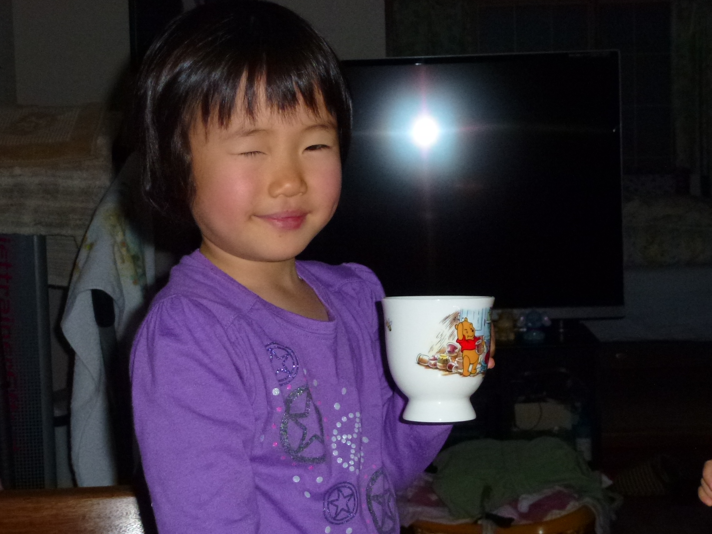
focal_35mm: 66
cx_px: 373
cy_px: 274
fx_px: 1357
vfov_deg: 22.2
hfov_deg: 29.4
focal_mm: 8.7
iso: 400
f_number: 4.1
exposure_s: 1/60
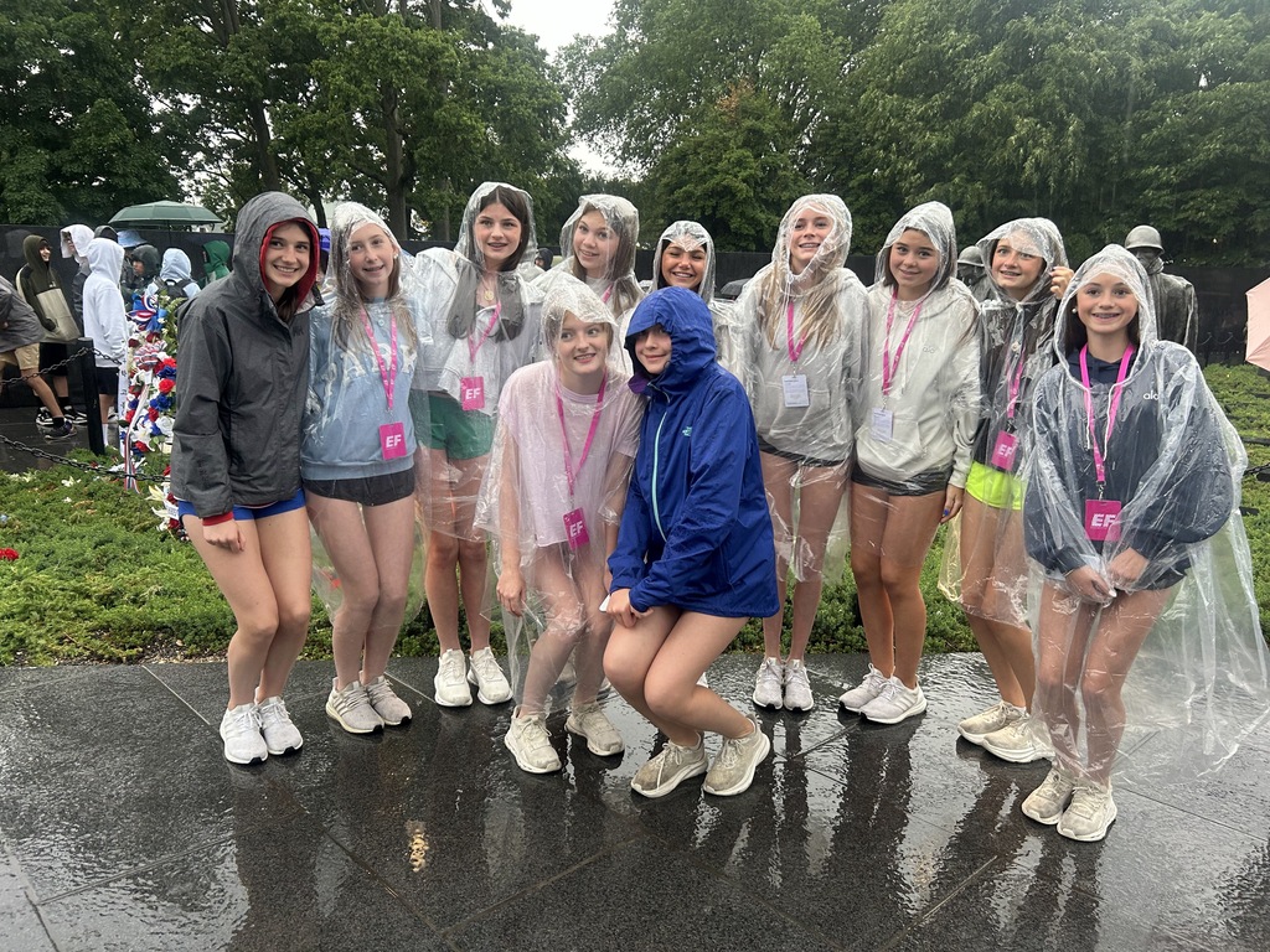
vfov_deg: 53.1
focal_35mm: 26
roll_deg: +0.0
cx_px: 635
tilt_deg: -12.1
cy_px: 476
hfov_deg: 67.3
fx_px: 954
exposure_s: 1/102
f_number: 1.5
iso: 125
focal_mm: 5.7
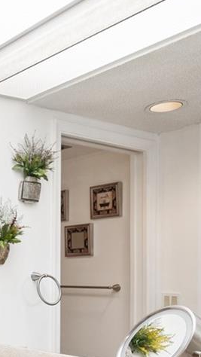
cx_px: -128
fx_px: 502
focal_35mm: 53
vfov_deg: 37.7
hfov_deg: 18.9
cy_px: 286
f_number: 3.2
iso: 100
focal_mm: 15
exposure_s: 1/40
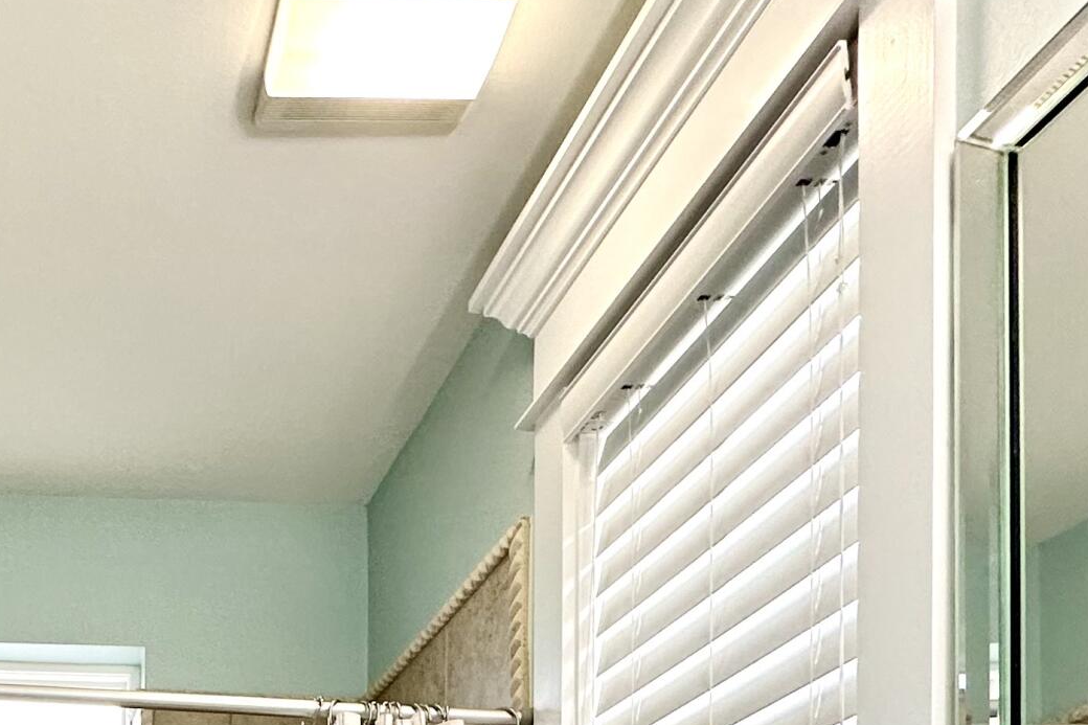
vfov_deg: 24.8
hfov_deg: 41.5
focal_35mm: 42
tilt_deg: +0.5
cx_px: 50
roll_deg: -0.9
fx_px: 1269
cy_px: 1080
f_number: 2.2
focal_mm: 2.22
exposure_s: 1/120
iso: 160
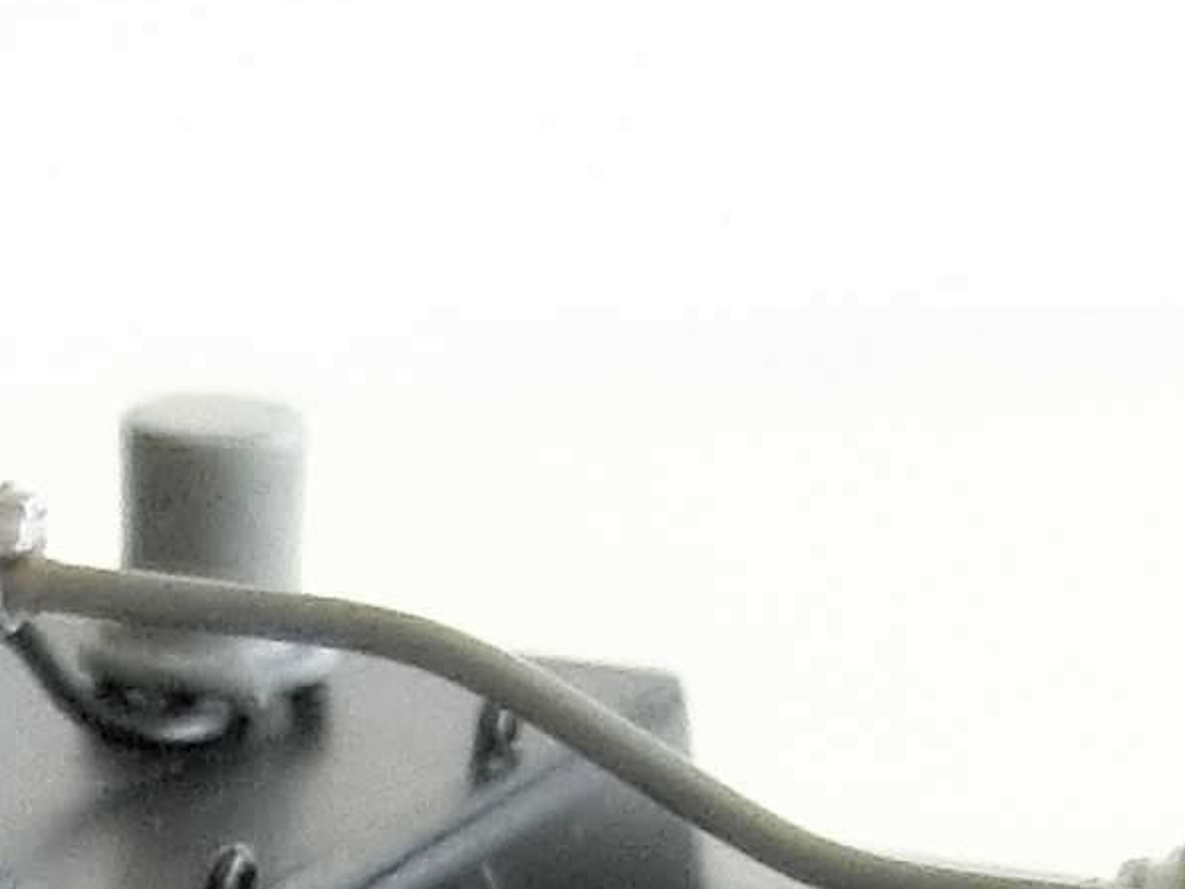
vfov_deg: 4.8
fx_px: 10306
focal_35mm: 301
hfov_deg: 6.6
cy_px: 2242
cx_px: 32
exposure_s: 1/125
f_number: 4.1
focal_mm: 6.9
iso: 320
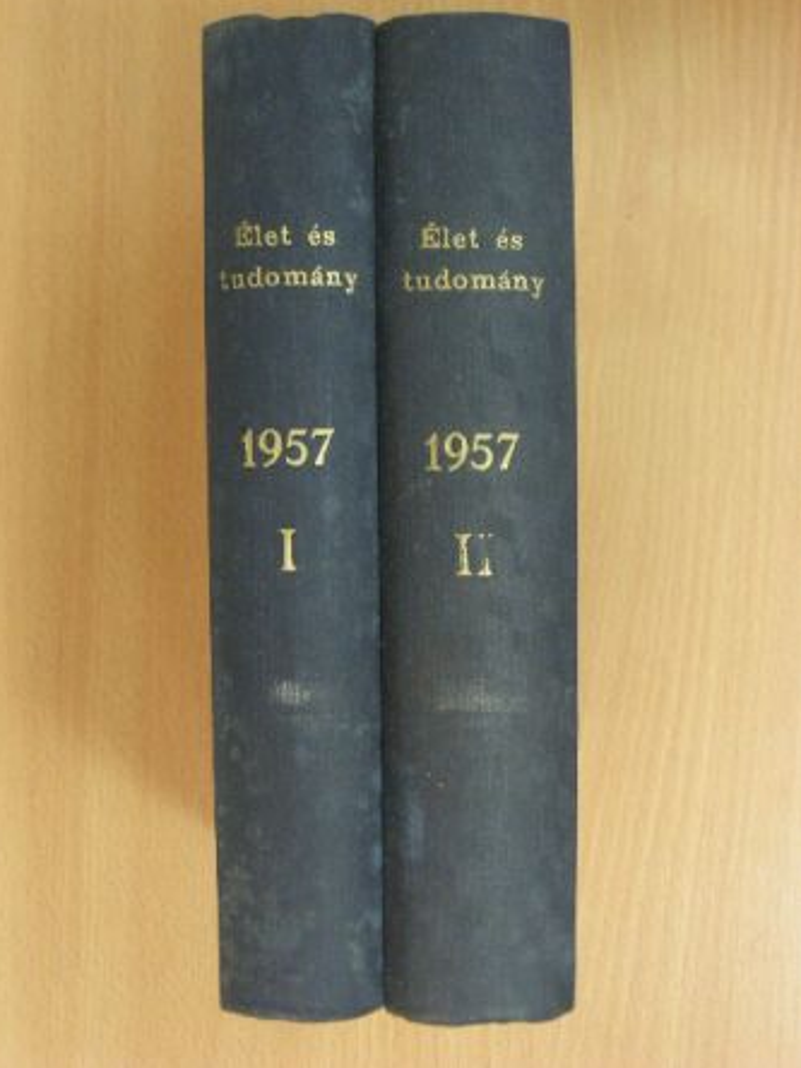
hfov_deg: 29.7
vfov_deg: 38.9
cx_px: 397
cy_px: 526
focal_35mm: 49
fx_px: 1512
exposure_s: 1/10.1
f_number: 3.5
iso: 200
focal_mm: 8
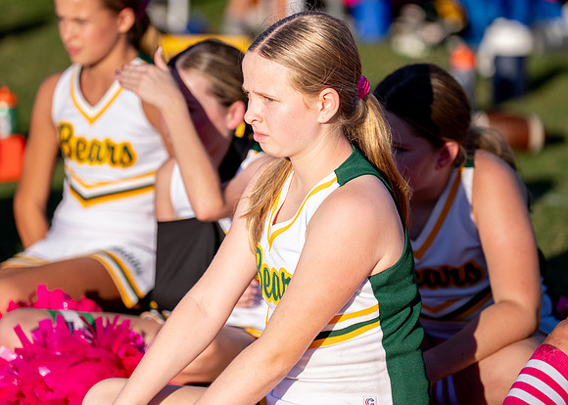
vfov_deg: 7.6
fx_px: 3059
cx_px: 293
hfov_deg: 10.6
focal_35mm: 190
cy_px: 167
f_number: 2.8
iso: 500
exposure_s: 1/8000
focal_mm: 151
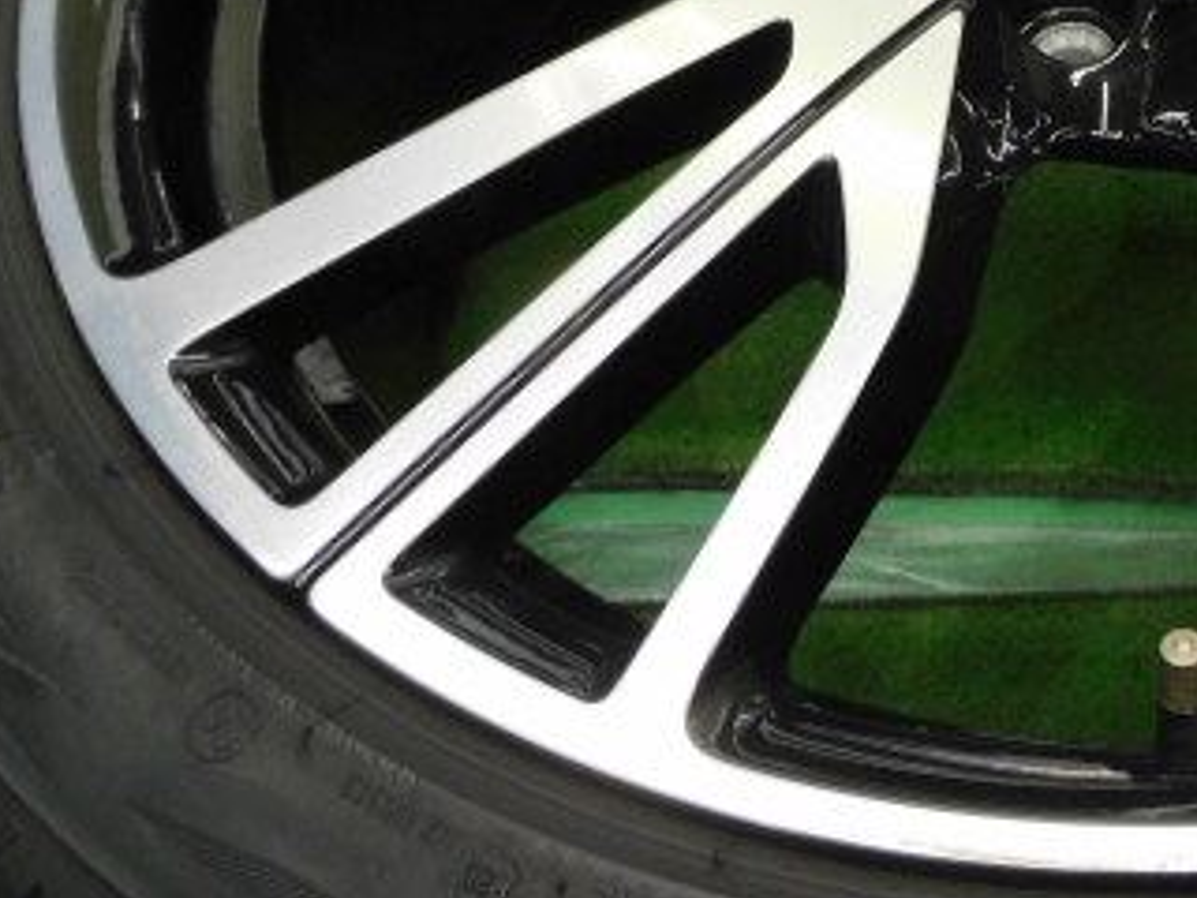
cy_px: 71
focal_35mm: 60
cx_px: 1167
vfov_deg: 23.7
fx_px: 2075
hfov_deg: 30.2
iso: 400
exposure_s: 1/30
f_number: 3.5
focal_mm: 5.4
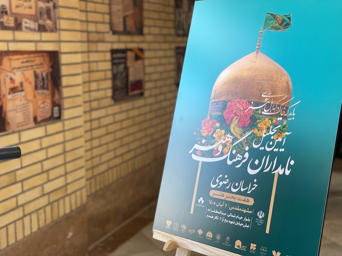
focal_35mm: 52
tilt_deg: -8.8
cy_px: 128
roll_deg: +0.9
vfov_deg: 28.0
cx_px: 171
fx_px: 514
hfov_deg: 36.8
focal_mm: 6
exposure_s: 1/100
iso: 80
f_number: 2
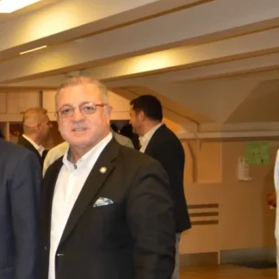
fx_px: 775
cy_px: 199
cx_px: -149
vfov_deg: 20.3
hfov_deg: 18.0
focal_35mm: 85
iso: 500
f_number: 3.5
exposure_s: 1/60
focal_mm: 18
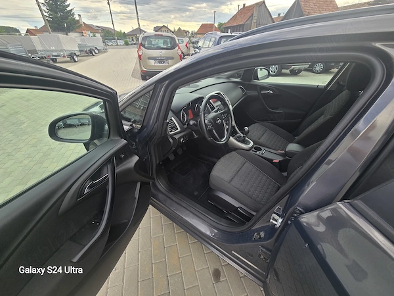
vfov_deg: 89.9
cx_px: 197
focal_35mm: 13
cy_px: 148
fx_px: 148
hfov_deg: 106.2
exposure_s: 1/306
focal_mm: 2.2
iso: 50
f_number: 2.2
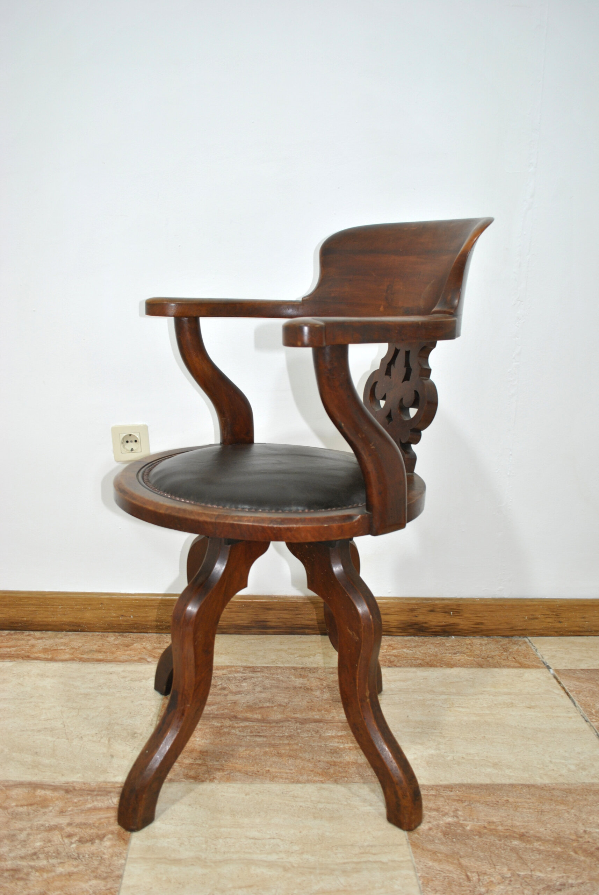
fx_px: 821
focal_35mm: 33
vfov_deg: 57.2
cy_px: 448
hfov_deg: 40.1
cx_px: 300
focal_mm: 22
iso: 200
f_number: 3.8
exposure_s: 1/15
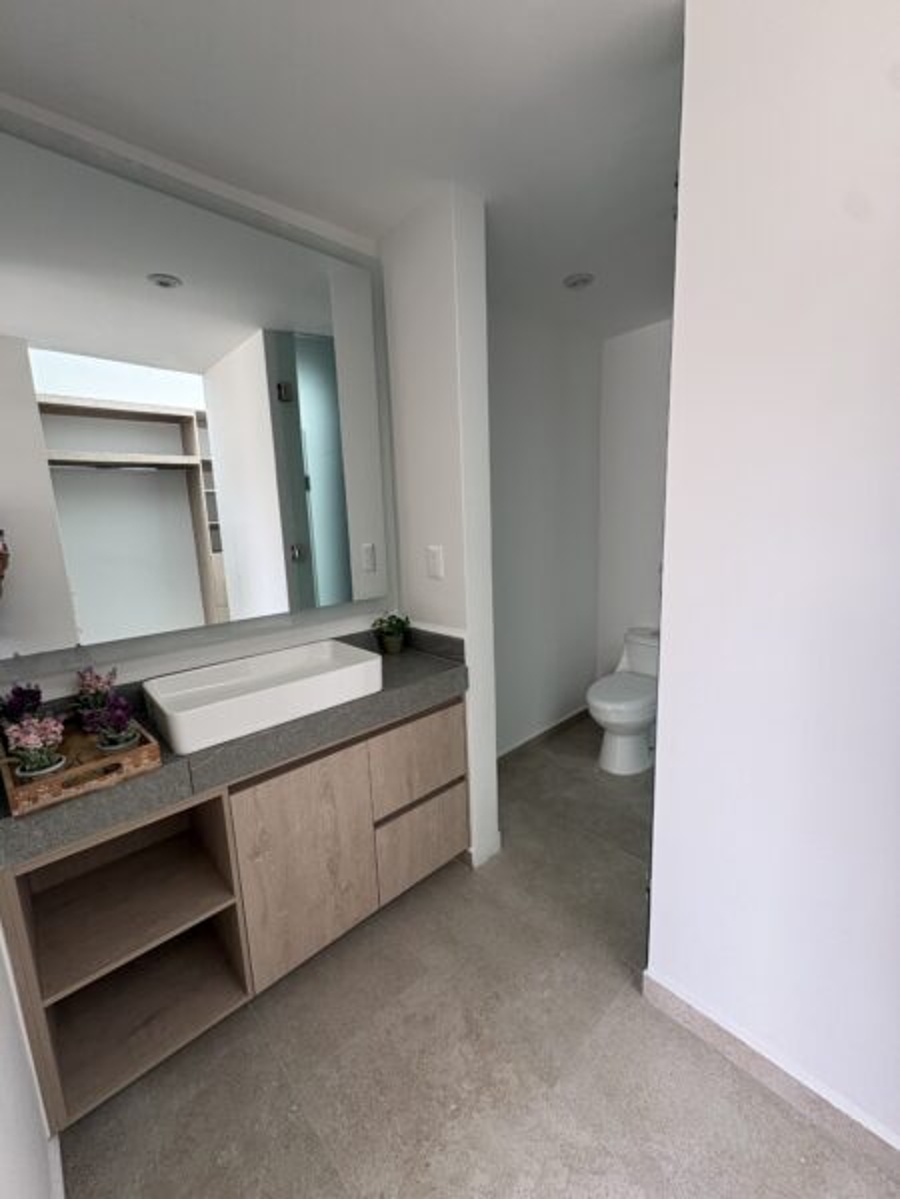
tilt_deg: -9.5
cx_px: 450
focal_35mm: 14
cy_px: 600
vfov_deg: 102.1
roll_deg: +2.7
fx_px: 485
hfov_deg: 85.7
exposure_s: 1/99
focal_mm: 2.22
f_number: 2.2
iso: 160
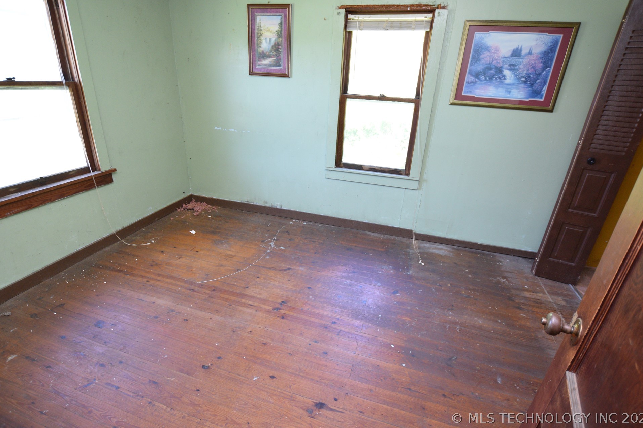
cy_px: 200
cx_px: 315
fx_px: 286
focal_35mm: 16
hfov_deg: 96.7
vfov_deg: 73.6
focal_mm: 10
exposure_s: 1/60
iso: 800
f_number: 4
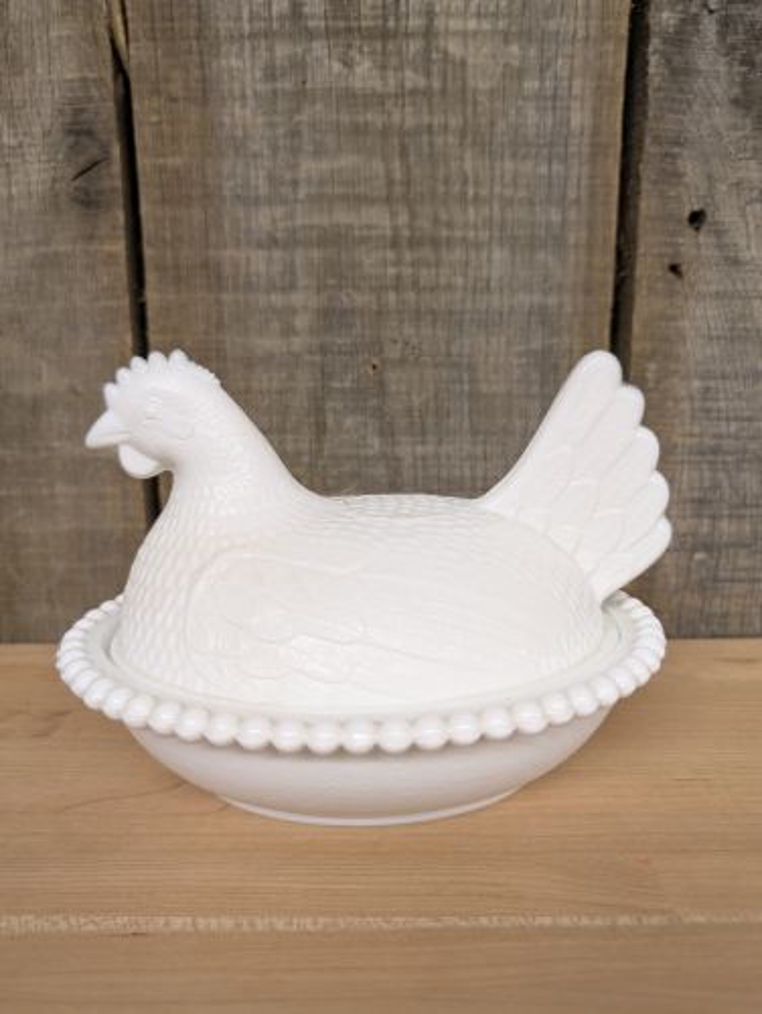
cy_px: 507
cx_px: 381
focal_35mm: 24
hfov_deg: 56.9
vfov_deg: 71.5
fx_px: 703
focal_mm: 6.9
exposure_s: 1/30
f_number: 1.68
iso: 167
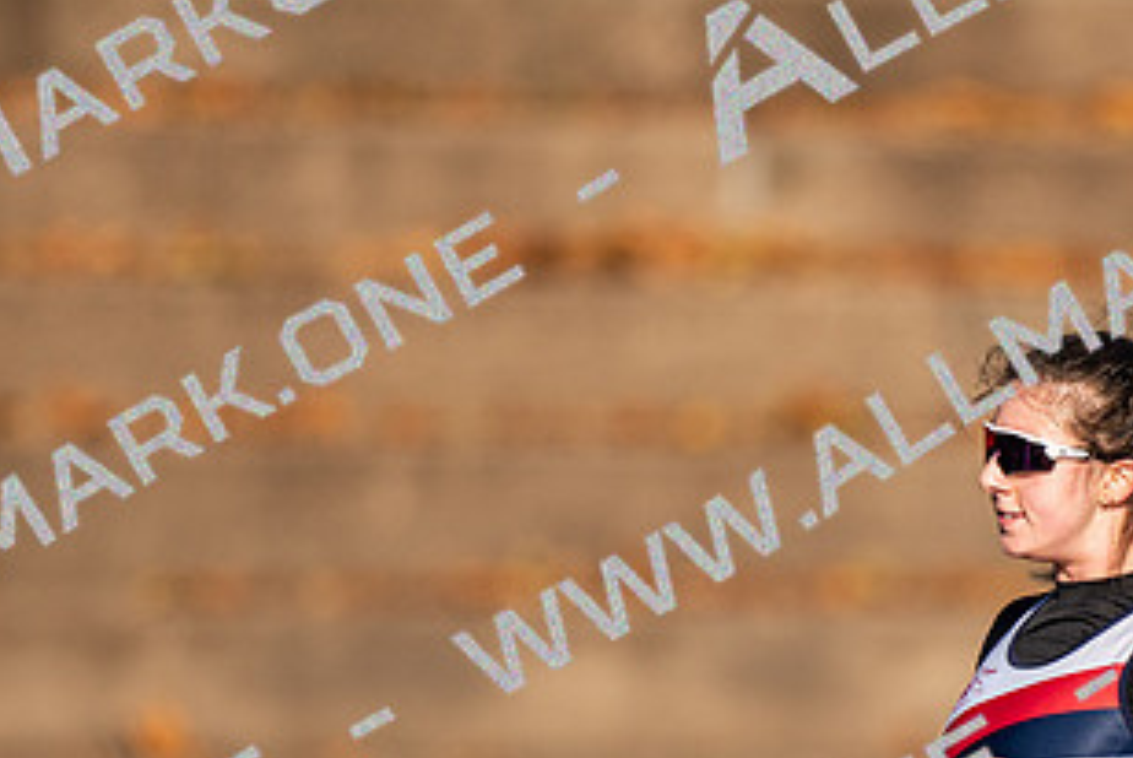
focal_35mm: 1693
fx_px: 53332
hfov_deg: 1.2
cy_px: 705
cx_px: 909
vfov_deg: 0.8
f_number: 4
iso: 125
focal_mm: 600
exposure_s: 1/2500
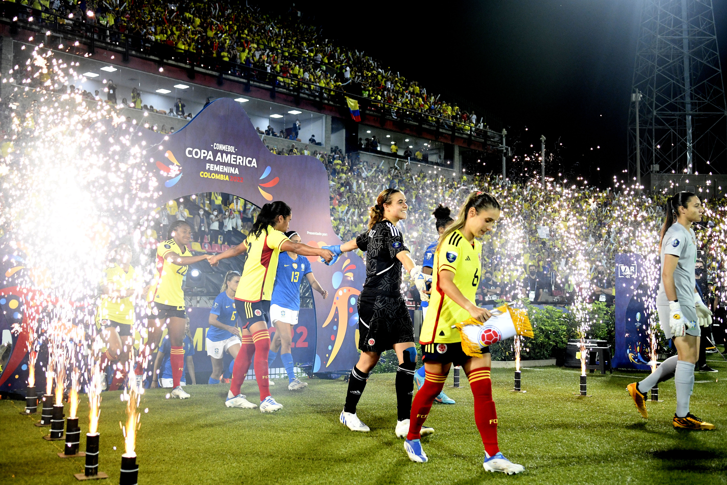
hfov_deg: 43.6
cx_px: 364
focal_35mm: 45
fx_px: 909
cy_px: 242
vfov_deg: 29.9
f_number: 2.8
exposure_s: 1/640
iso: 2500
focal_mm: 30
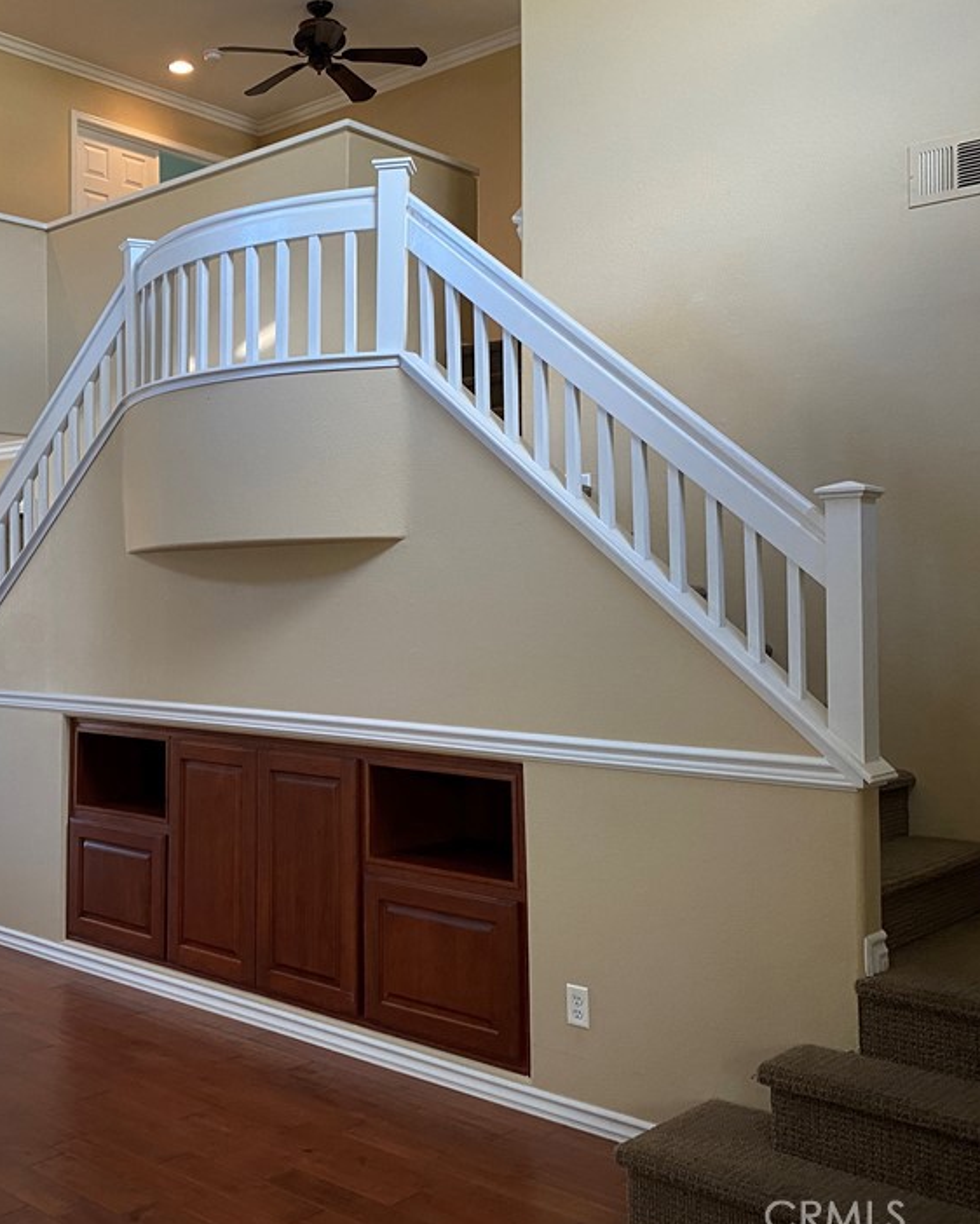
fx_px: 1341
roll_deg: -0.3
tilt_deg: +2.2
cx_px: 270
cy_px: 572
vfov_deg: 49.0
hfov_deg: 39.3
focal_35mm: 37
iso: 160
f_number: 1.8
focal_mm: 4.25
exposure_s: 1/60
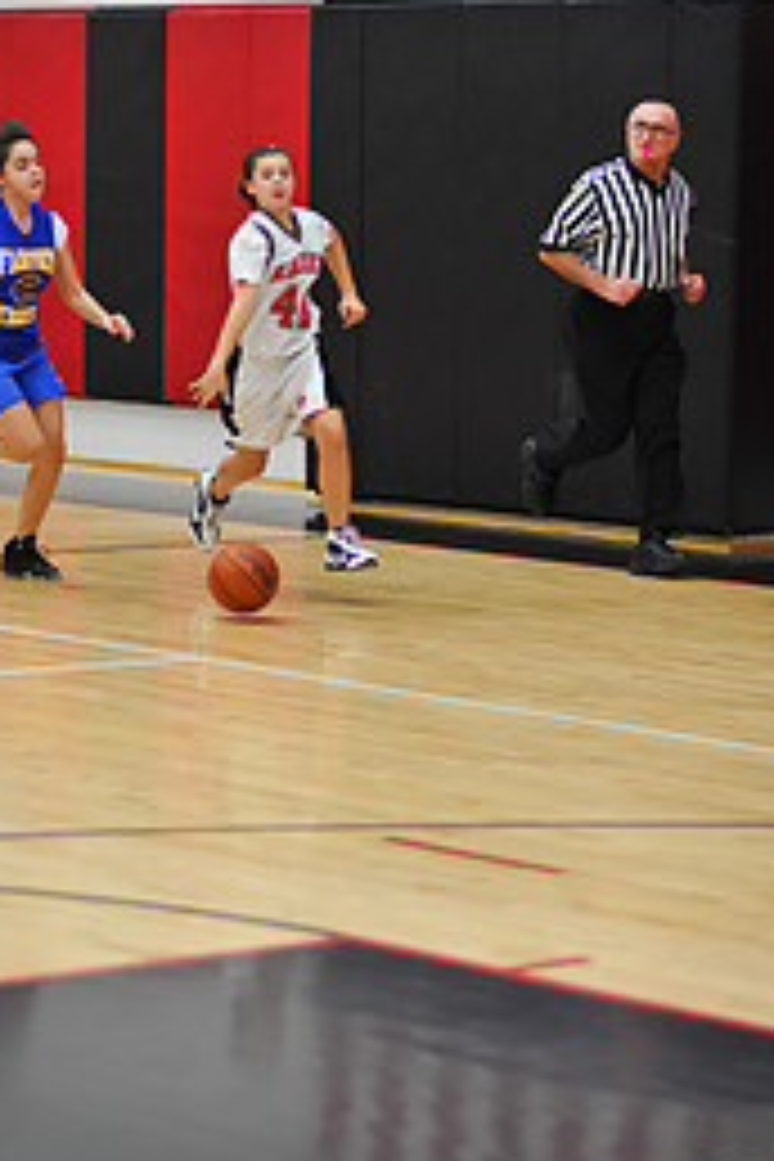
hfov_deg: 9.3
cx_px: 218
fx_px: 4773
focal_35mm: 148
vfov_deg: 13.9
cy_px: 495
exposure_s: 1/500
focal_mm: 85
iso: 1000
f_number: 2
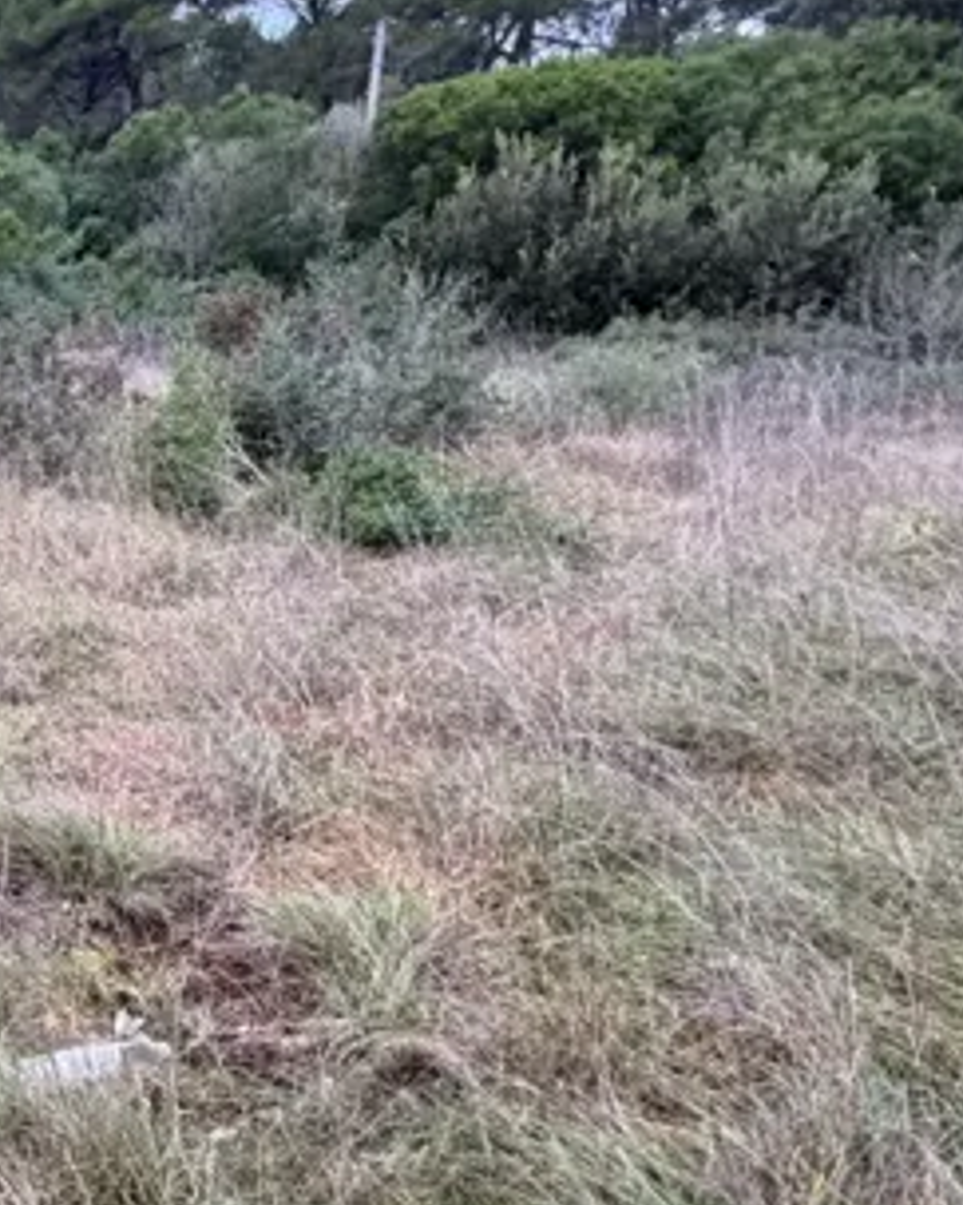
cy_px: 702
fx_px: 1283
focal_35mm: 36
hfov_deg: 30.2
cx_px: -361
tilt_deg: -13.7
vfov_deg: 50.1
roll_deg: +1.5
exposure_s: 1/121
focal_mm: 2.22
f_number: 2.2
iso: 200
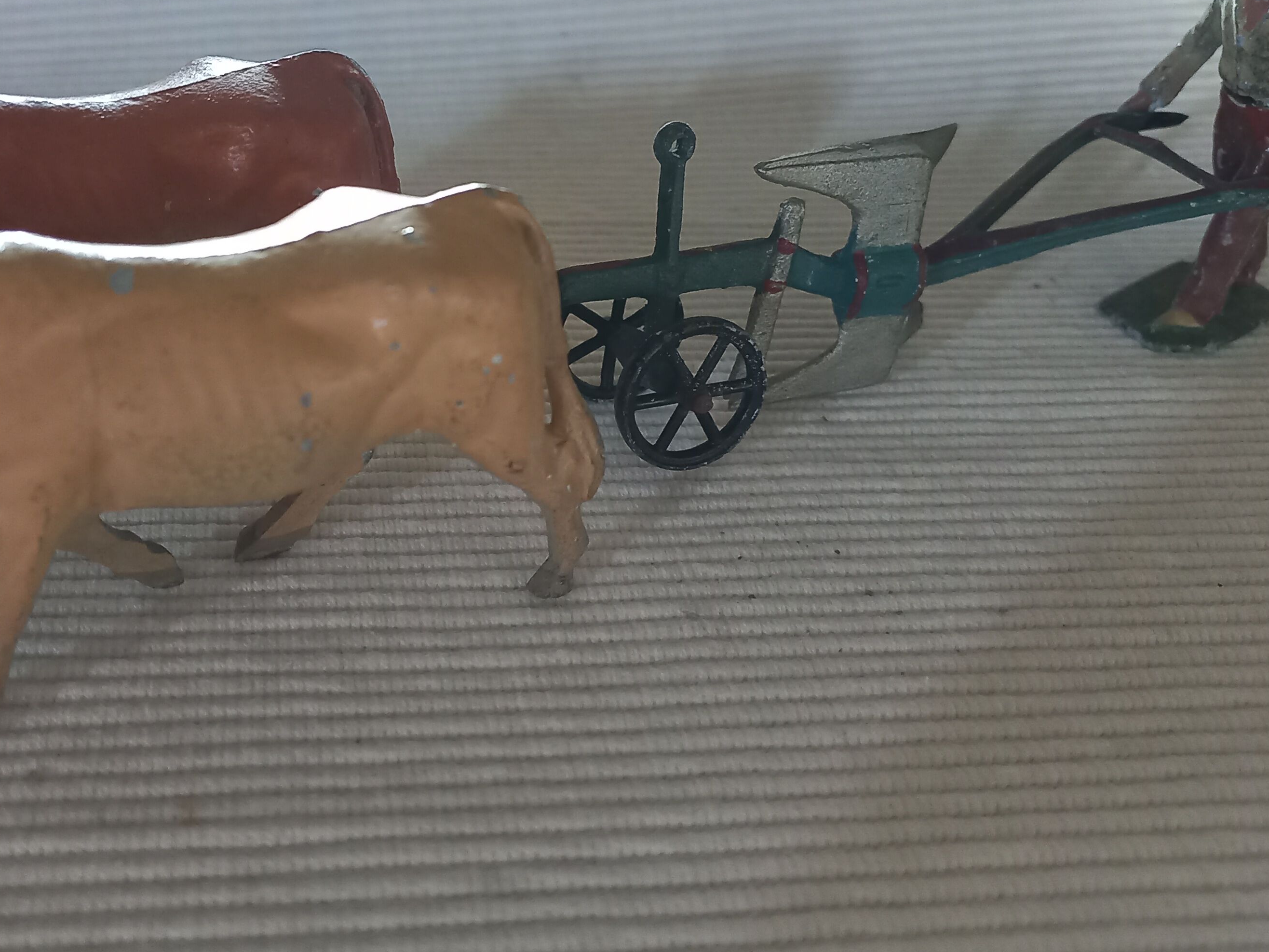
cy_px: 393
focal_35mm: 38
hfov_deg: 48.3
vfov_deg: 37.6
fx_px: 1393
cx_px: 448
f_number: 1.8
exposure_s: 1/20
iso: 800
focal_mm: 4.65
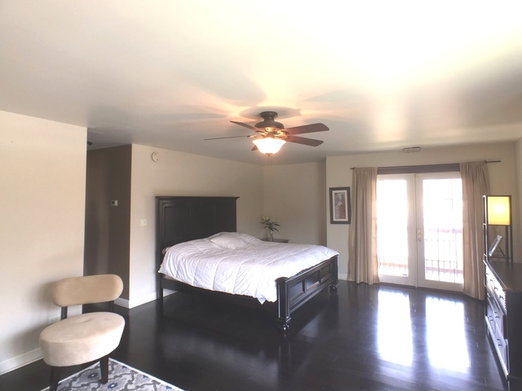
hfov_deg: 61.7
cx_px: 261
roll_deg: +0.8
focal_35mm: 29
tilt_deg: +1.3
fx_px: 437
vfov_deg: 48.2
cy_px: 196
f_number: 2.2
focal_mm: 4.15
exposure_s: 1/30
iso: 32
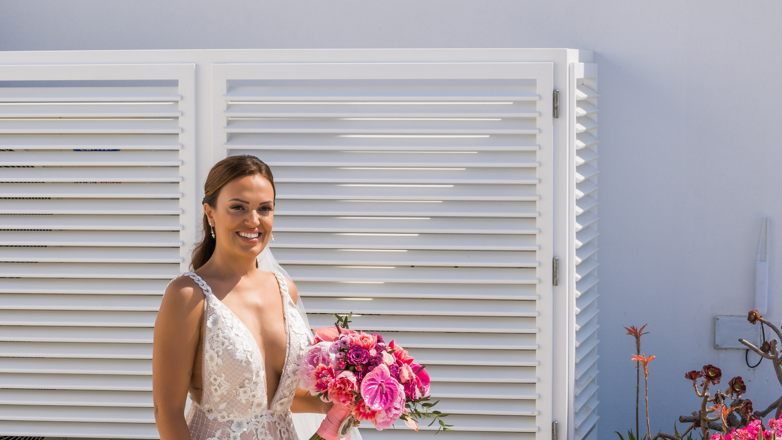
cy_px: 321
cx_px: 269
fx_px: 2924
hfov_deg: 15.2
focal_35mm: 141
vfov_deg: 8.6
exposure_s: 1/640
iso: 100
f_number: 10
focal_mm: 85
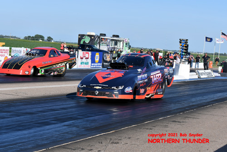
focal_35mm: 105
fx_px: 662
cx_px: 114
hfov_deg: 19.4
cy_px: 76
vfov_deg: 13.1
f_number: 5.6
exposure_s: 1/1250
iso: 160
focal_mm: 70
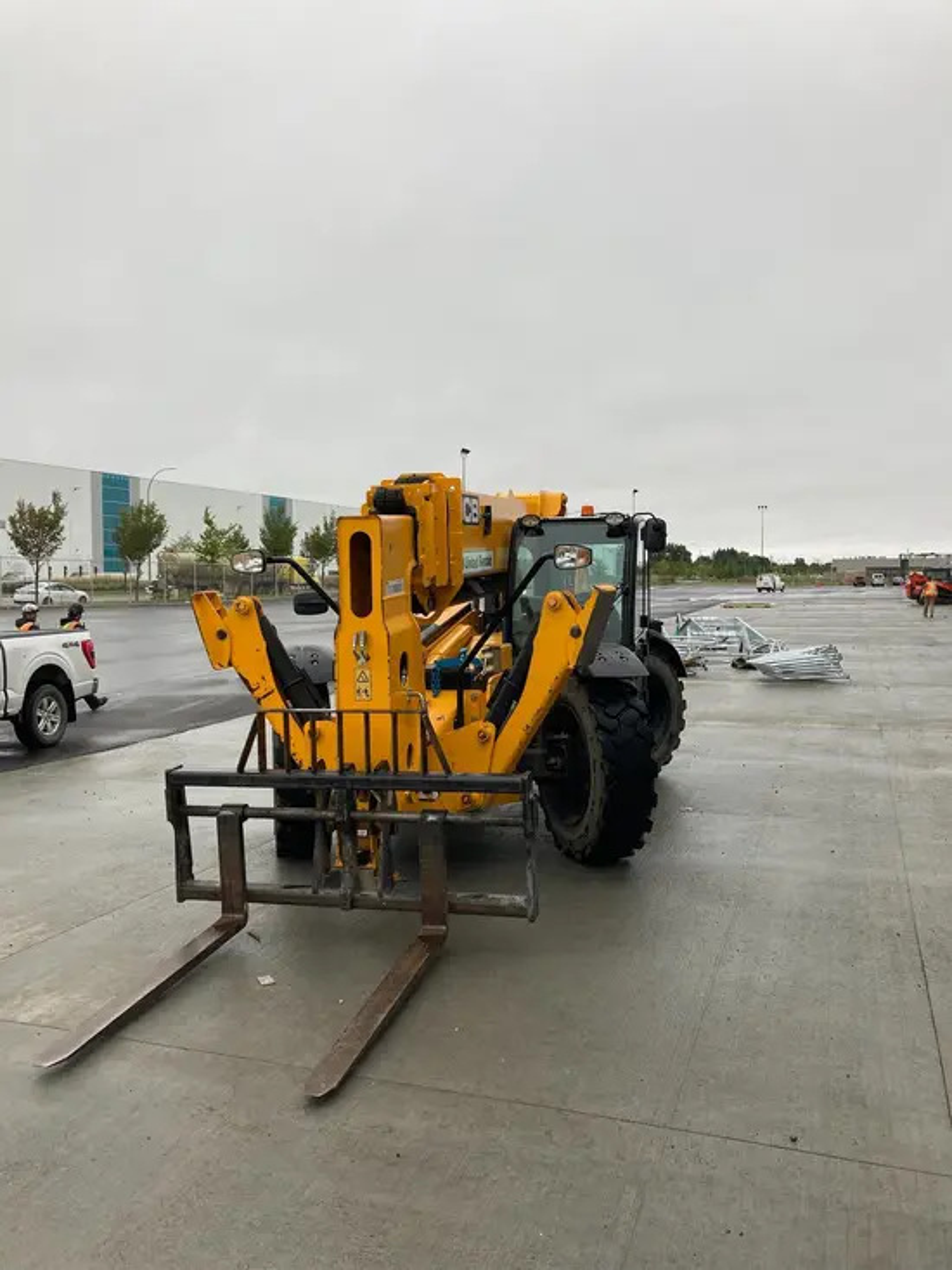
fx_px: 1026
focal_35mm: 28
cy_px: 635
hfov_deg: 49.8
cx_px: 476
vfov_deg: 63.4
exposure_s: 1/121
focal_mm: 3.99
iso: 40
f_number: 1.8
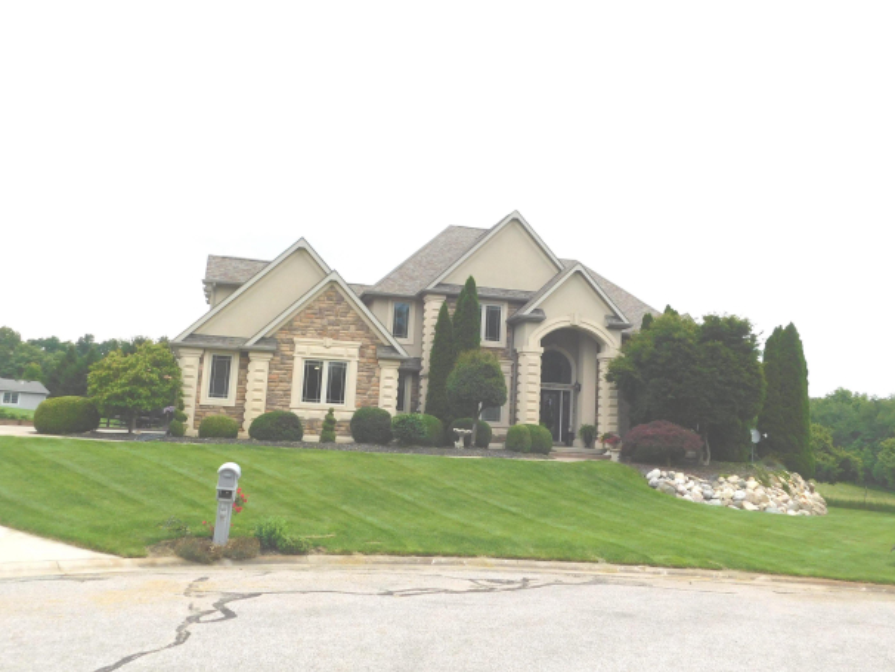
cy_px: 309
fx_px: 854
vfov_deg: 42.9
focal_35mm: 33
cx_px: 482
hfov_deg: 55.3
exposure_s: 1/1250
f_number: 3.2
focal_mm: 5.3
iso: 125
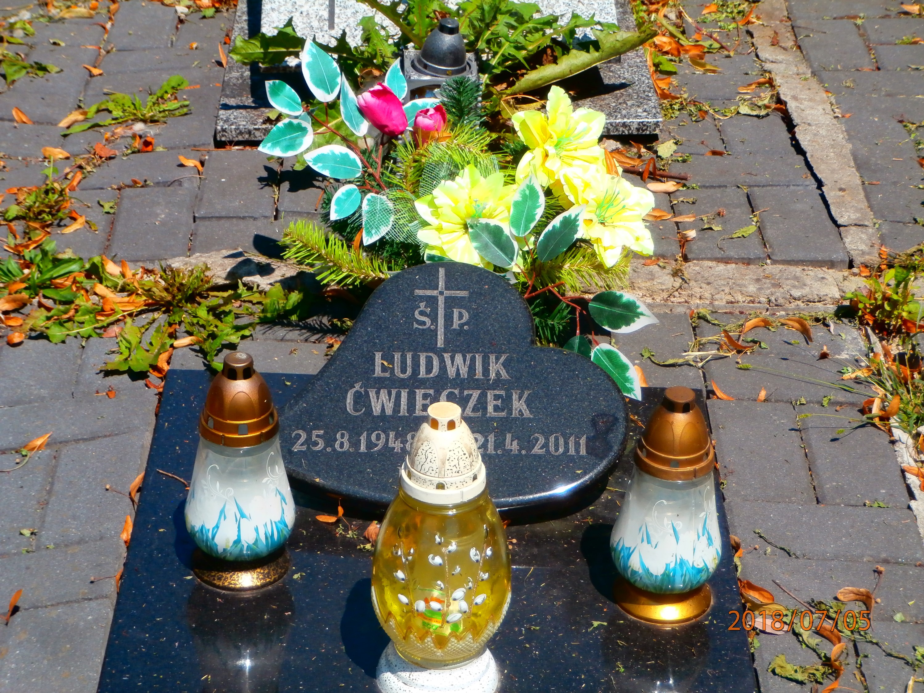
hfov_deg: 22.8
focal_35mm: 86
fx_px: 2295
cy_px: 346
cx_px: 462
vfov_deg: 17.2
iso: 100
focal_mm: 15.16
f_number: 5
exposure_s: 1/640
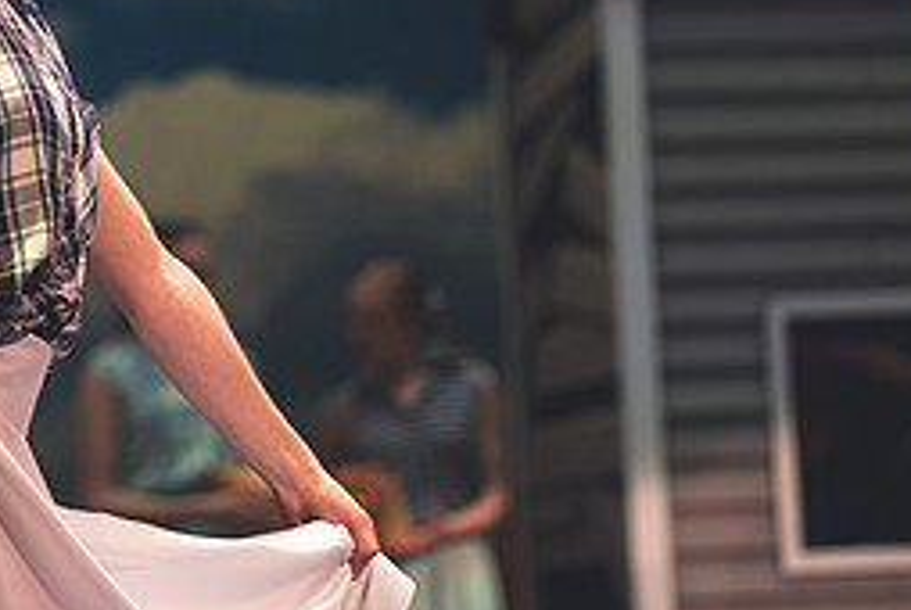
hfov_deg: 9.0
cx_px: 158
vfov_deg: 6.0
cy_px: 138
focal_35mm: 228
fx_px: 5776
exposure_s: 1/250
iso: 1250
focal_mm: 100
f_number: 2.8
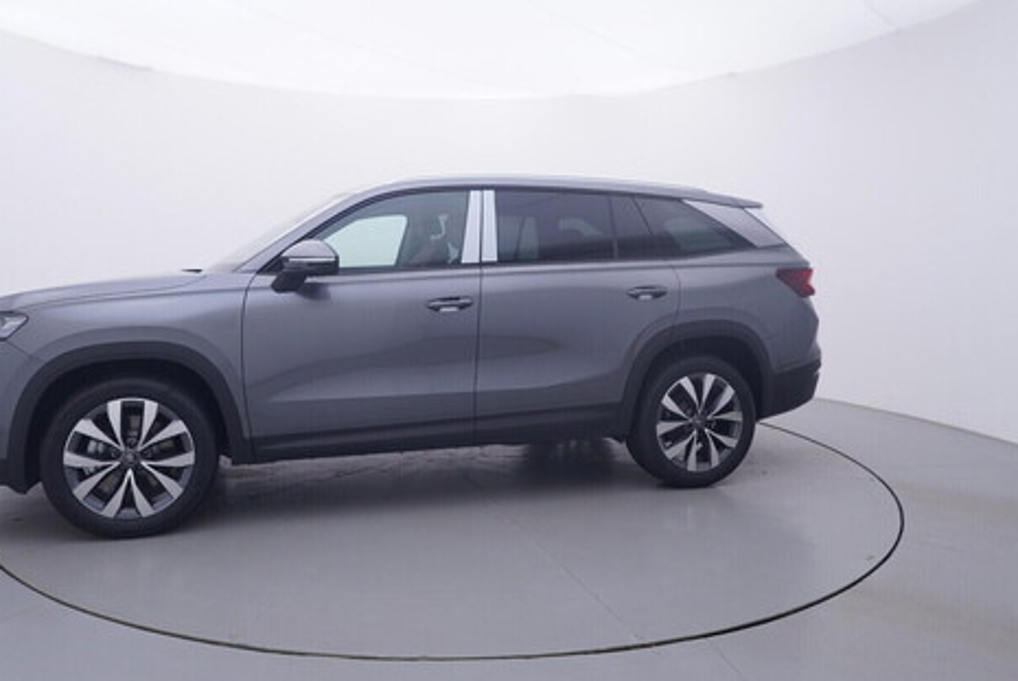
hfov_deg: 67.9
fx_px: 753
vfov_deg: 48.6
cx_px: 450
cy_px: 303
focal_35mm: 27
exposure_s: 1/80
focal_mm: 15
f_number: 5
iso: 200
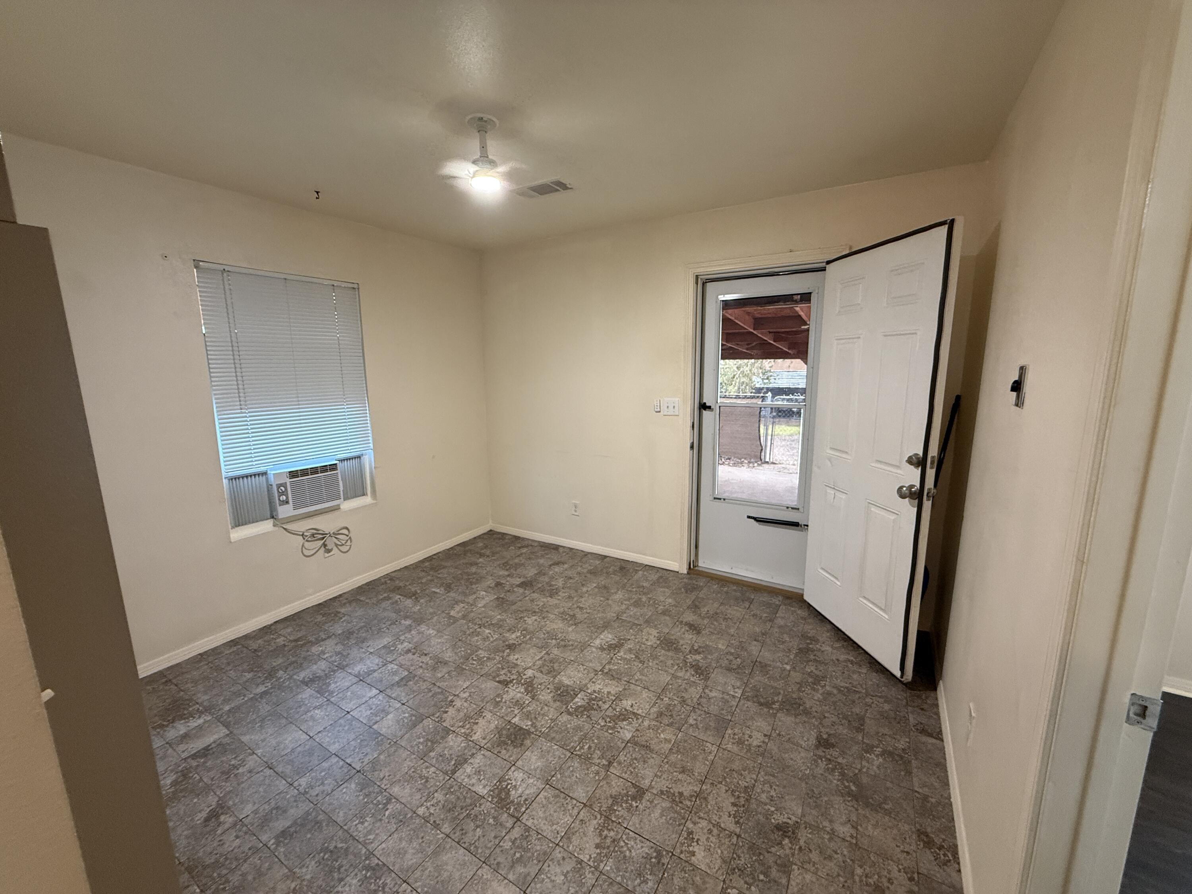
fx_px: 482
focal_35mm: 14
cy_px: 447
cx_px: 596
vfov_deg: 85.7
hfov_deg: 102.1
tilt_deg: -7.5
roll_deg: +1.4
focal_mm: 2.22
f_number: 2.2
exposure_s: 1/60
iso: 320
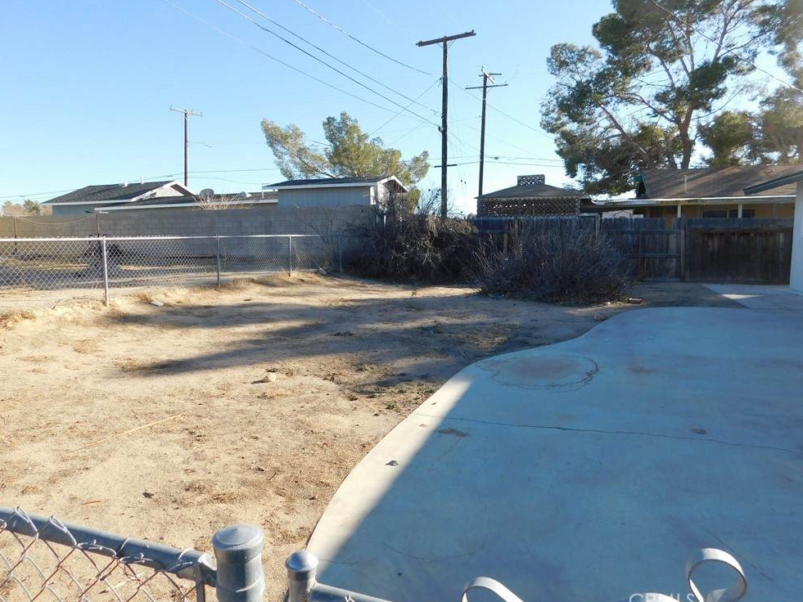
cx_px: 390
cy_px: 299
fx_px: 557
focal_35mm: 24
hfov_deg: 71.6
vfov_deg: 56.8
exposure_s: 1/800
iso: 125
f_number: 3
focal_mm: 4
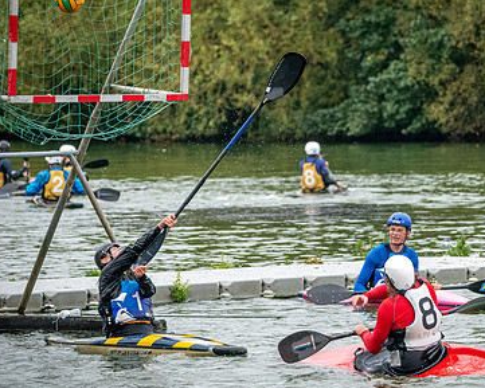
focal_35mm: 351
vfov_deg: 4.4
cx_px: 298
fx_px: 5040
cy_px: 172
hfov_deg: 5.5
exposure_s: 1/3200
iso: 3200
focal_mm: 200
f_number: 5.6
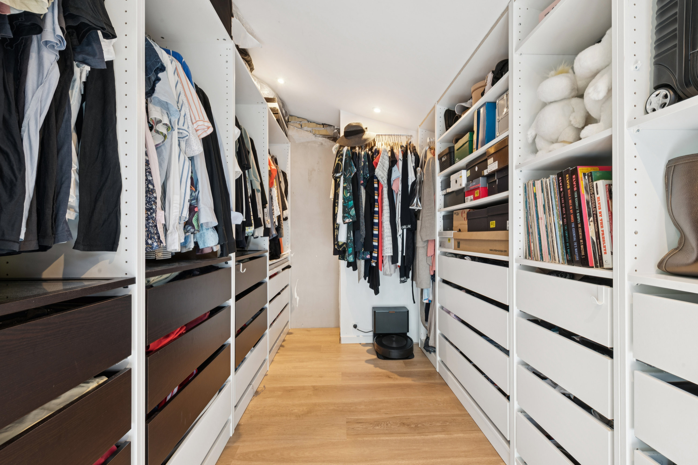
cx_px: 349
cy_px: 232
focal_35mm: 16
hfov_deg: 96.7
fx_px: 310
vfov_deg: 73.7
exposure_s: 1.6
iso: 400
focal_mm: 16
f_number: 13
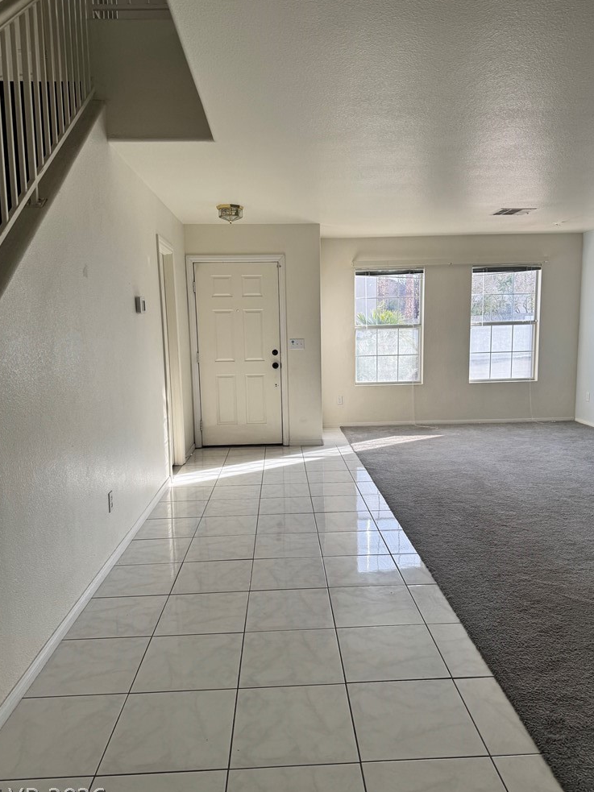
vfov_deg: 69.4
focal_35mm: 25
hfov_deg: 54.9
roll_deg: +2.5
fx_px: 572
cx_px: 299
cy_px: 403
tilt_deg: -6.7
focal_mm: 6.76
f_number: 1.78
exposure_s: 1/374
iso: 80
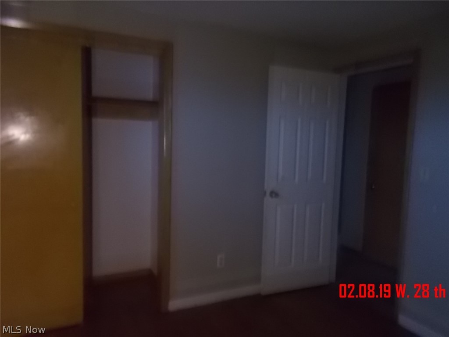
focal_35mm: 26
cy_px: 168
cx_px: 224
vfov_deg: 53.1
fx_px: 337
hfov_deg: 67.3
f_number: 3.2
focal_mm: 4.6
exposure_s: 1/2
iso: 400
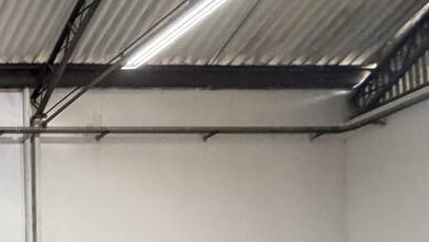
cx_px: -348
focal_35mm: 56
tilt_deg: +1.7
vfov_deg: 17.9
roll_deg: +0.2
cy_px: 412
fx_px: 637
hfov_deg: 22.0
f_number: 2.2
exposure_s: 1/60
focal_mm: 2.22
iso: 250
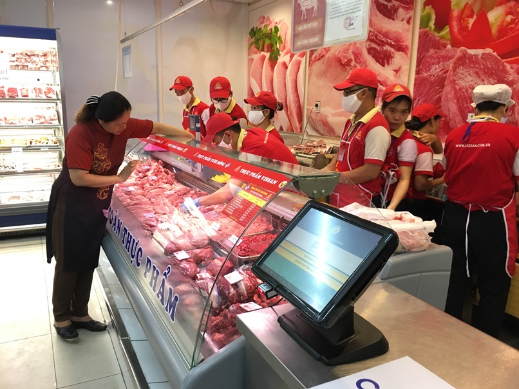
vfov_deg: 48.3
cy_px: 194
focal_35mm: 29
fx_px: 435
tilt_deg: -10.7
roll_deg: -0.9
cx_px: 260
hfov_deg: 61.6
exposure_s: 1/33
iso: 125
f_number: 2.2
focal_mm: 4.15
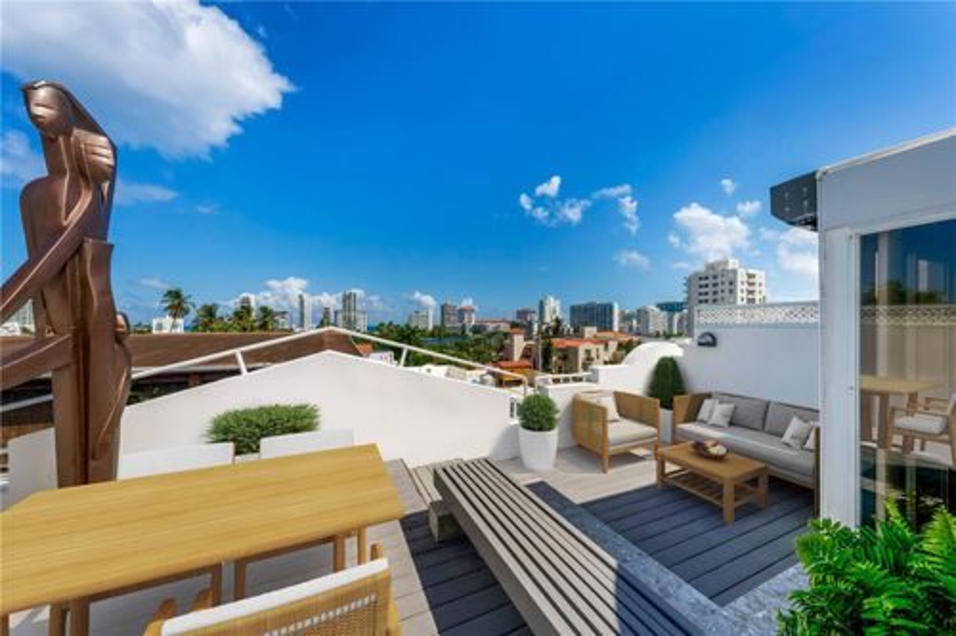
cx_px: 478
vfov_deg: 90.0
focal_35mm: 12
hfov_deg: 112.6
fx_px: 319
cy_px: 318
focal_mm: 12
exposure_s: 1/1500
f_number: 11
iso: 1600
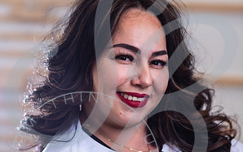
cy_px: 105
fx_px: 867
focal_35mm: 131
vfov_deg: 10.0
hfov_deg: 16.0
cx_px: 122
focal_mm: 85
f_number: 2.8
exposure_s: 1/160
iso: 100
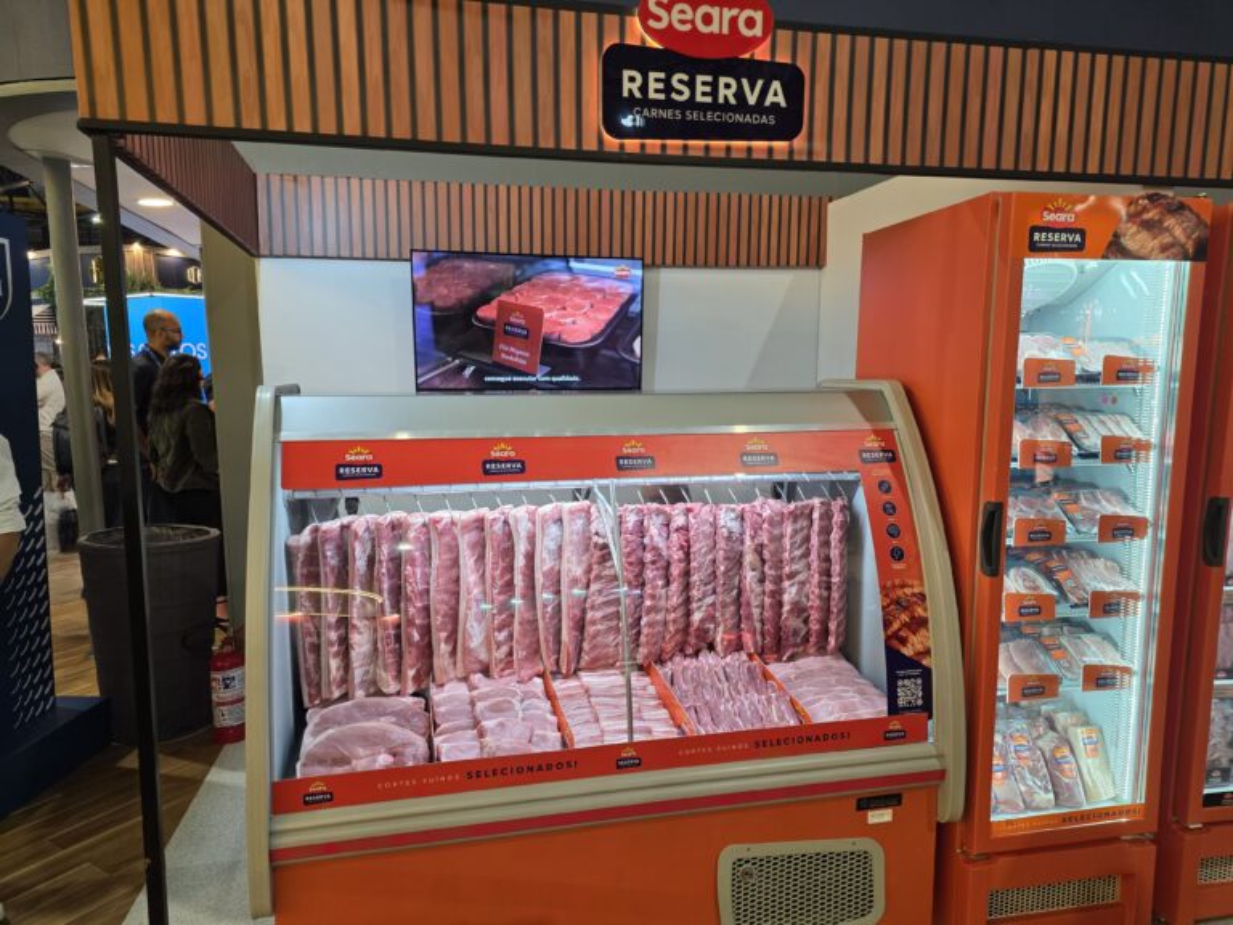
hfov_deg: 73.9
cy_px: 462
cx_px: 616
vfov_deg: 58.9
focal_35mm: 23
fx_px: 819
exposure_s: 1/120
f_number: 1.7
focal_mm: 6.25
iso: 160
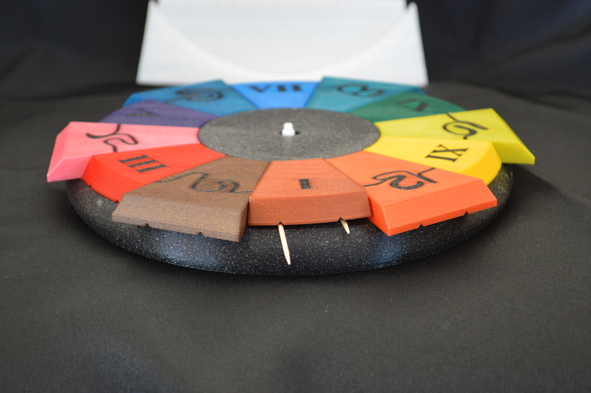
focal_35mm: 82
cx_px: 296
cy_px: 196
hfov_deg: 24.6
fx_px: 1353
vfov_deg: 16.5
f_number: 5.6
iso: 800
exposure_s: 1/10
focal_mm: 55
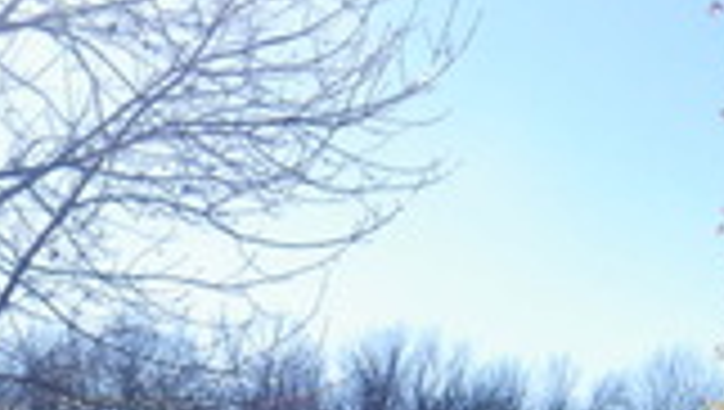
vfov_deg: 11.6
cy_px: 784
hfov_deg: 22.2
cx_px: 171
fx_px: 1826
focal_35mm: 95
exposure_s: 1/1000
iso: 100
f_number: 3.1
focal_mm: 4
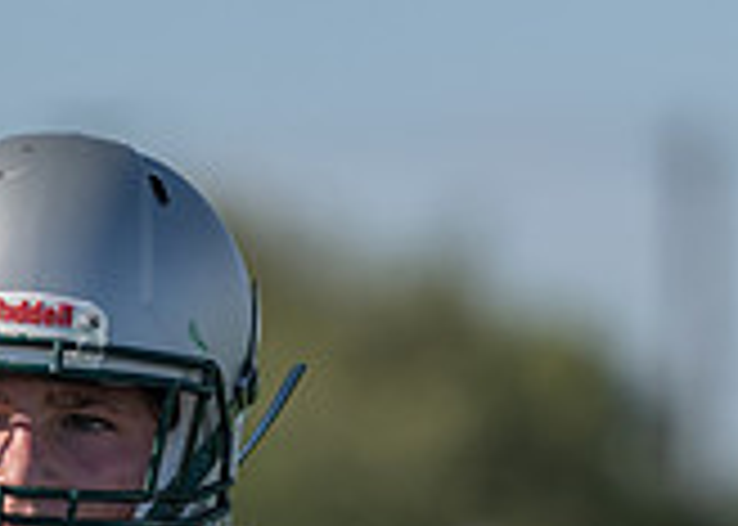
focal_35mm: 856
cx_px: -86
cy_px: 865
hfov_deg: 2.4
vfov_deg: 1.7
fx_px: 17934
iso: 100
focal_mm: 200
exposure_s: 1/1600
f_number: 2.8
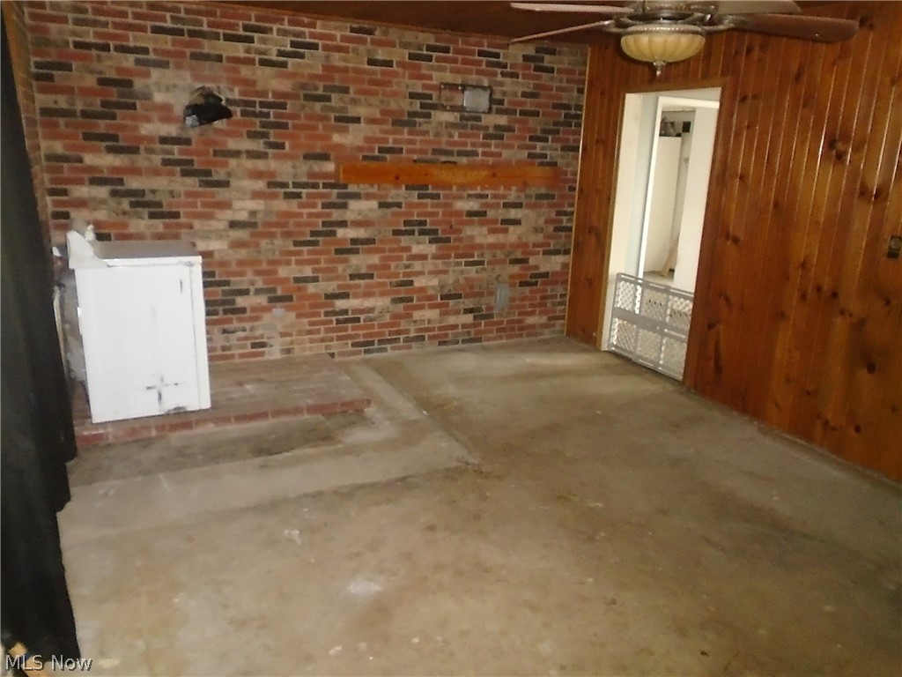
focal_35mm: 26
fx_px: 677
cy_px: 338
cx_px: 451
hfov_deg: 67.3
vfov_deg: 53.1
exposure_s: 1/30
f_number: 3.2
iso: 1250
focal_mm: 4.6
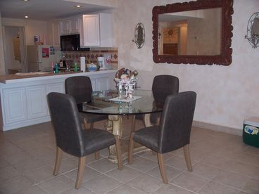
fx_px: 254
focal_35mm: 34
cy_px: 97
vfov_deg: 41.8
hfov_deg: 54.0
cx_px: 130
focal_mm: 5.6
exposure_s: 1/60
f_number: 2.7
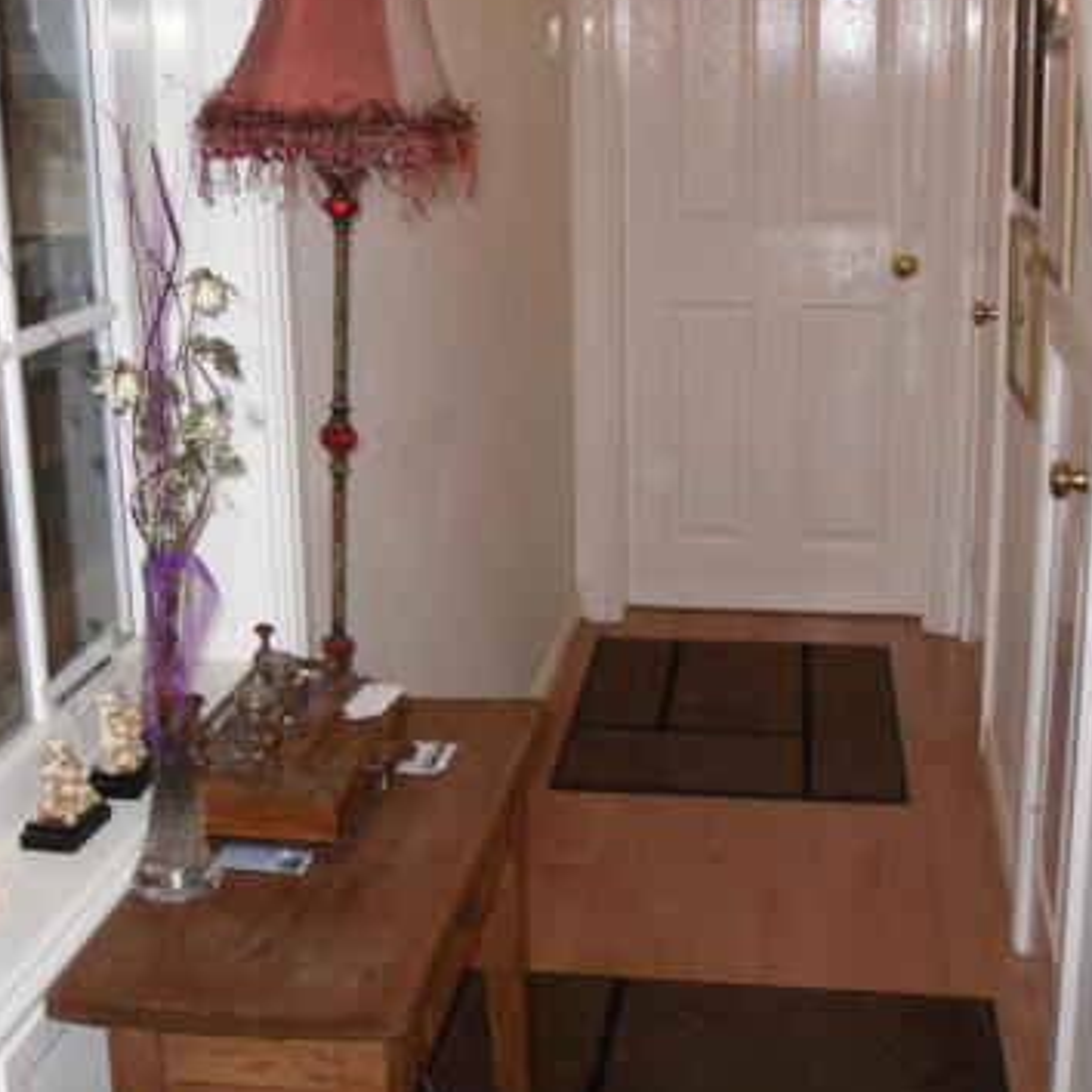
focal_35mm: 51
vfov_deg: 33.4
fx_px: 1820
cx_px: 591
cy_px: 526
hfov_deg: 33.4
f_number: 3.5
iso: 100
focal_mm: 6.3
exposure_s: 1/45
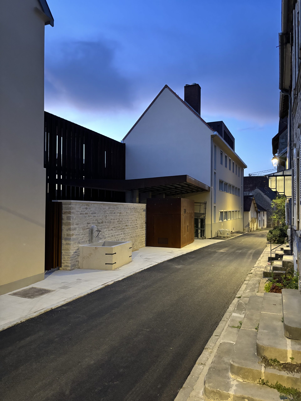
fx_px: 301
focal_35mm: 26
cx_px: 150
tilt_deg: +0.6
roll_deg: -0.7
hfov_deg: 53.1
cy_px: 200
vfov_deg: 67.3
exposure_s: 1/30
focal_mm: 5.96
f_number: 1.6
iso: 1000
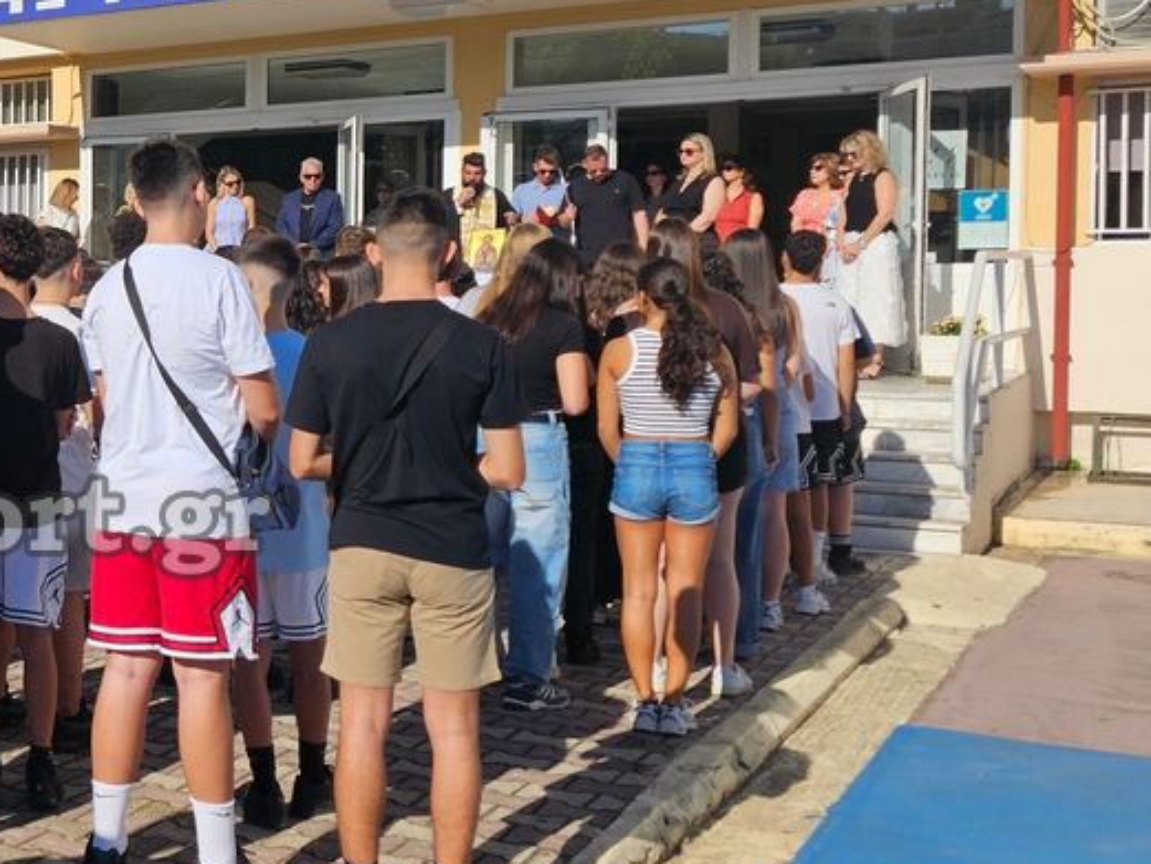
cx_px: -157
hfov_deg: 31.5
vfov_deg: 27.4
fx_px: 1763
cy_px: 296
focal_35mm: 53
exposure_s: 1/1102
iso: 10
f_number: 1.7
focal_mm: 6.3
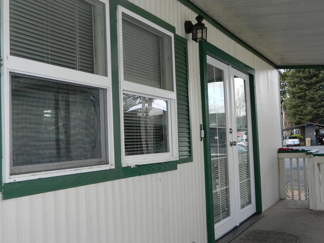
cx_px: 162
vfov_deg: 35.1
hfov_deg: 45.8
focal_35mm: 41
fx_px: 384
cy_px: 122
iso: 80
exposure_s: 1/125
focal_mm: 7.3
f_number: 3.5
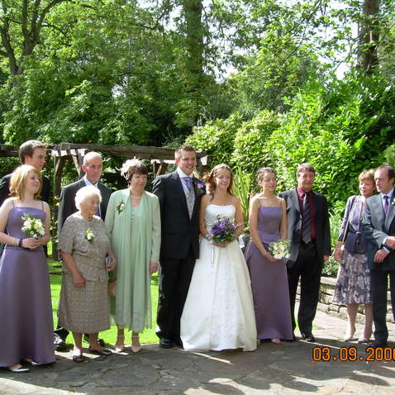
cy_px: 198
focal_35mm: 45
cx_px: 212
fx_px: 581
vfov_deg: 37.6
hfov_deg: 37.5
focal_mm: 6.3
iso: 50
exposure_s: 1/115
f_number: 4.6
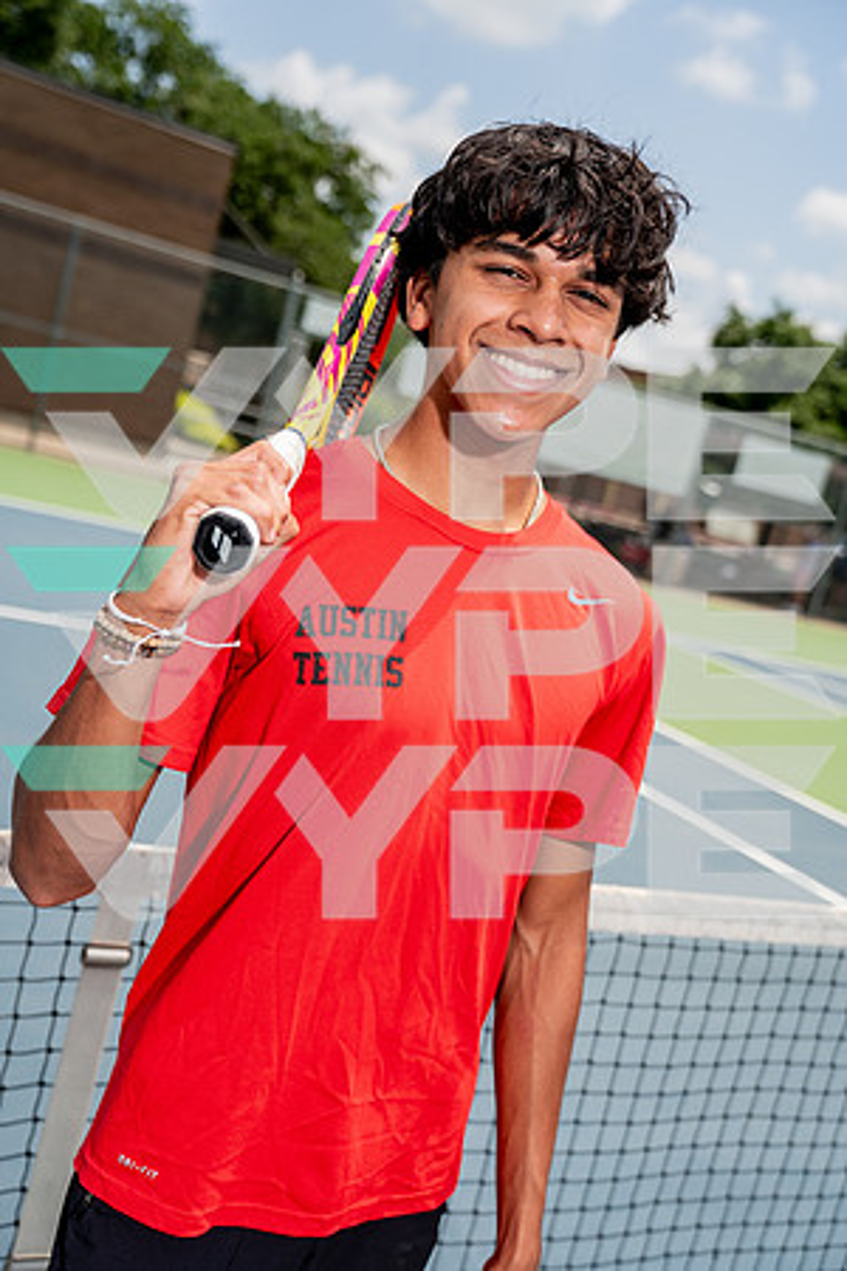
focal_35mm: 42
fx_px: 1482
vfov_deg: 46.4
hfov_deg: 31.9
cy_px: 636
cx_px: 424
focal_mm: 42
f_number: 4
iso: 100
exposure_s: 1/1250
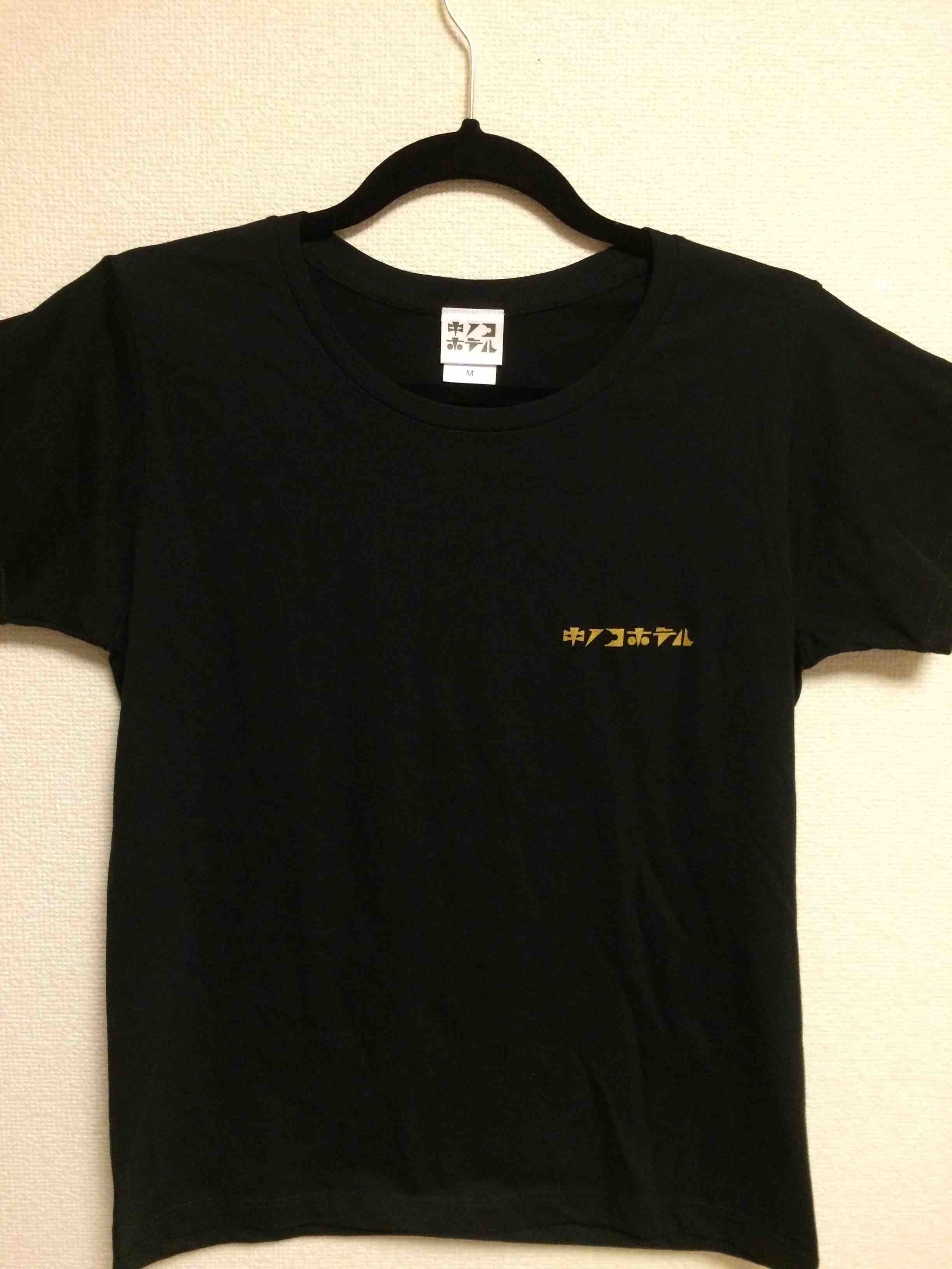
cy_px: 634
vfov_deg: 61.7
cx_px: 476
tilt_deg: -10.6
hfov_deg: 48.2
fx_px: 1063
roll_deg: -3.3
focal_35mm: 29
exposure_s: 1/30
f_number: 2.2
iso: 200
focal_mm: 4.15
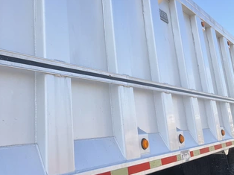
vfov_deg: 38.5
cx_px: 97
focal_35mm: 37
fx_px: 250
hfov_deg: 49.9
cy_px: 74
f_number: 1.8
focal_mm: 3
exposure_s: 1/1195
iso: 25
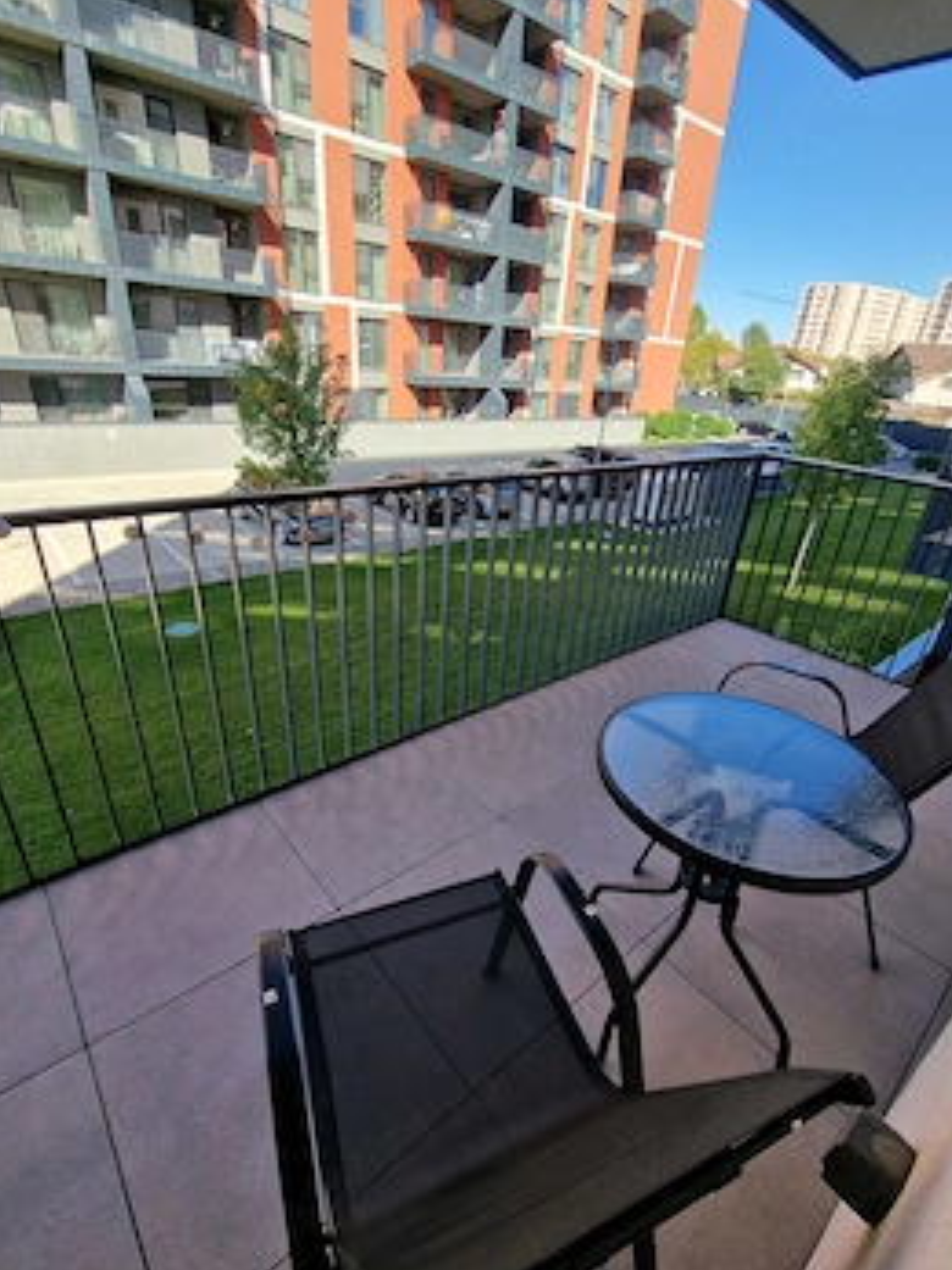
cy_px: 662
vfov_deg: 98.1
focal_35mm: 15
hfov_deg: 81.6
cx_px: 509
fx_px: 550
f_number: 2.2
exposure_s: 1/726
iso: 50
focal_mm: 2.2
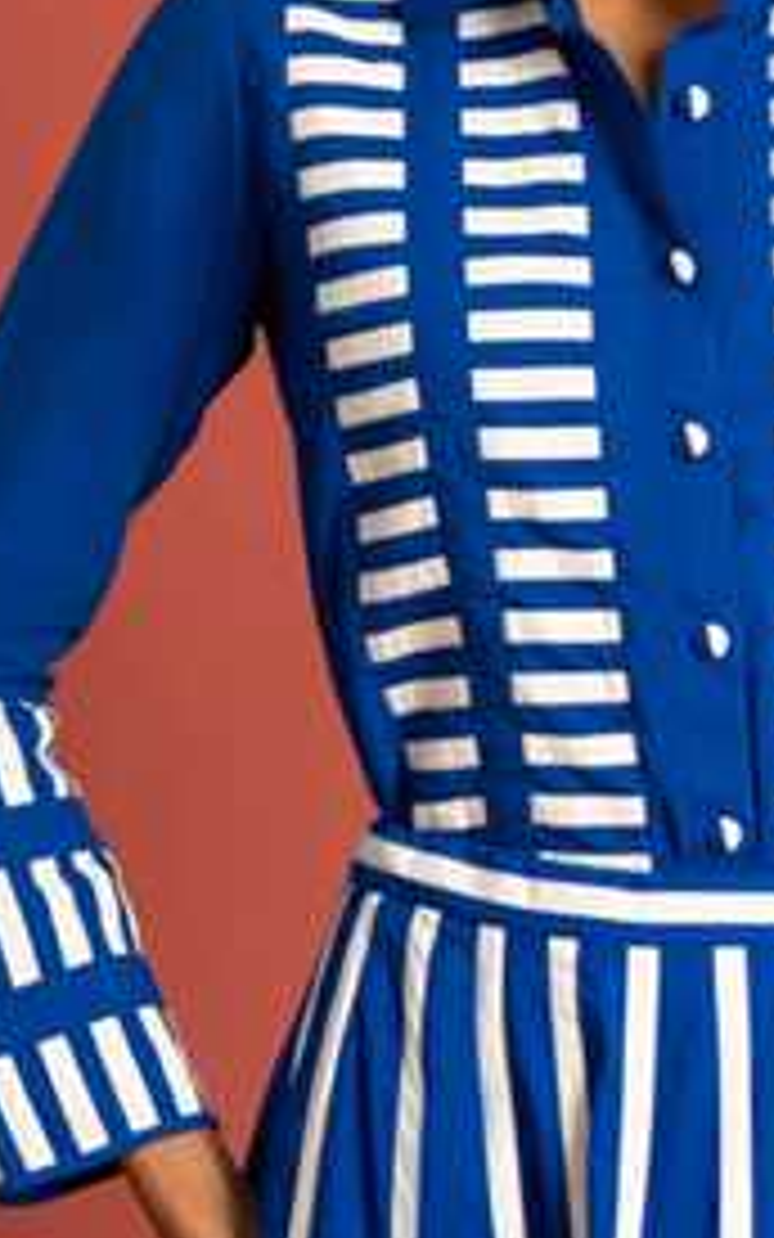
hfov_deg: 18.4
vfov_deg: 28.9
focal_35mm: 70
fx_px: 2361
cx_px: 662
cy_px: 295
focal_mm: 36
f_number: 3.2
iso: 1250
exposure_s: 1/200
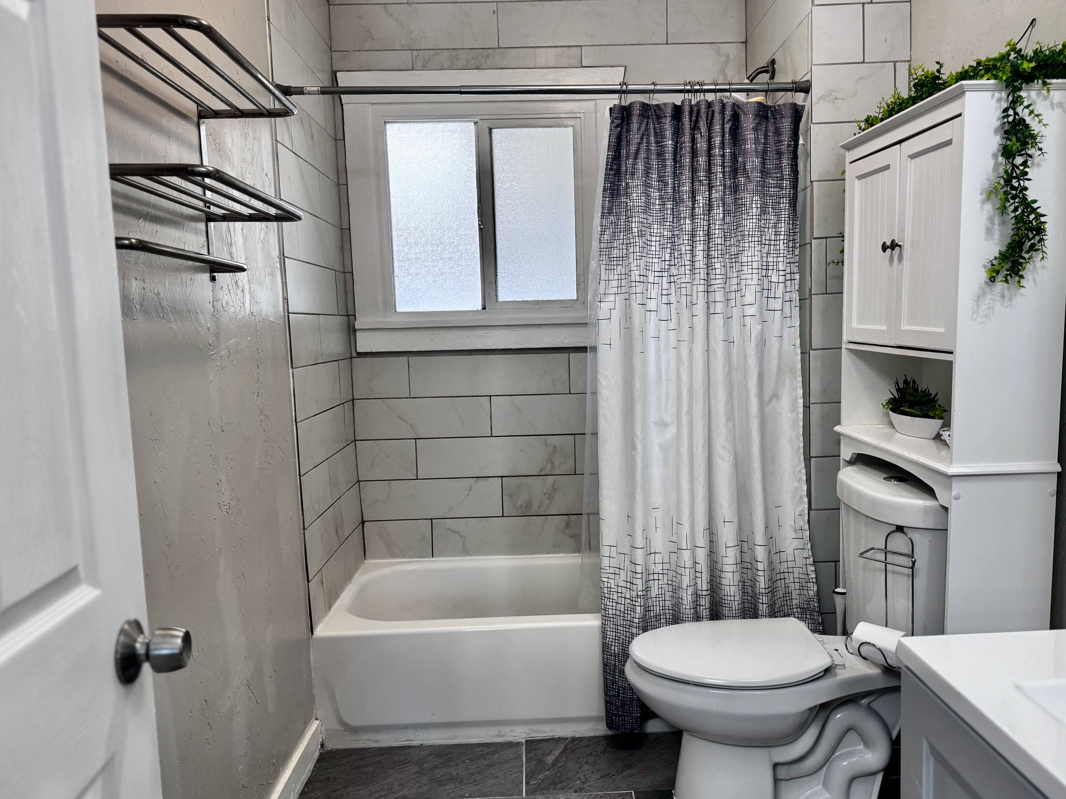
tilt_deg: -7.6
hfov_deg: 65.3
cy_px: 423
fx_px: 831
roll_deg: +1.4
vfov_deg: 51.3
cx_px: 563
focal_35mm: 27
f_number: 1.78
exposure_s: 1/120
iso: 125
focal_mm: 6.76
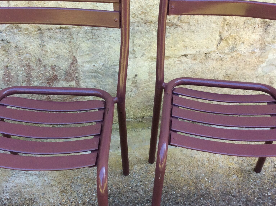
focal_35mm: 54
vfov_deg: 26.9
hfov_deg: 35.6
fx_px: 430
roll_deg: +0.8
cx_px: 130
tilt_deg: -40.1
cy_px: 114
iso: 50
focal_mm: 3.3
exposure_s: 1/100
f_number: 2.4
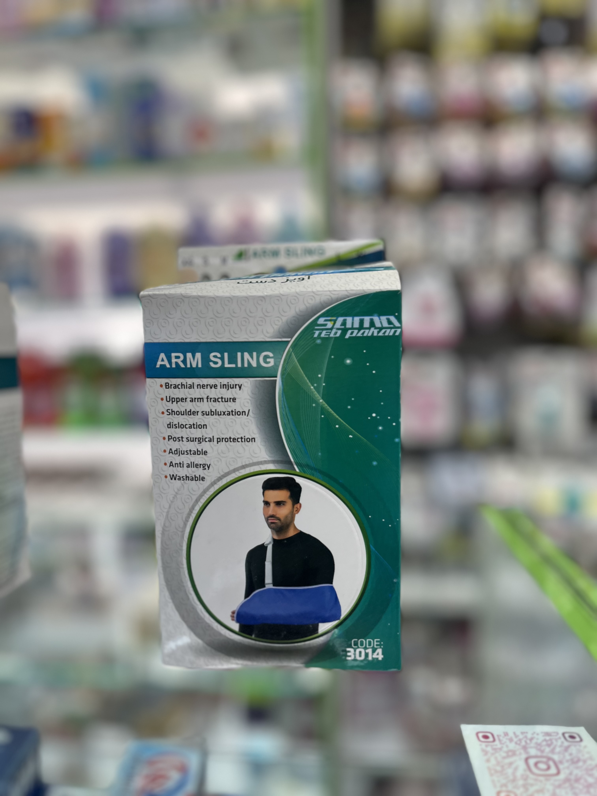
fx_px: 598
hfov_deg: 53.1
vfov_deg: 67.3
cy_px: 398
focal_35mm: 26
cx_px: 298
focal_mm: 5.1
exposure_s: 1/100
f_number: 1.6
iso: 64
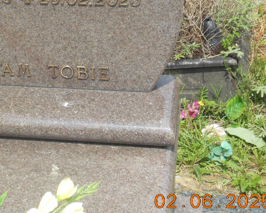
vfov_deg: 13.9
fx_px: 866
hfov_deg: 17.1
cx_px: -4
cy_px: 20
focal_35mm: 110
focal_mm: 8.9
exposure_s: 1/1000
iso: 125
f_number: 4
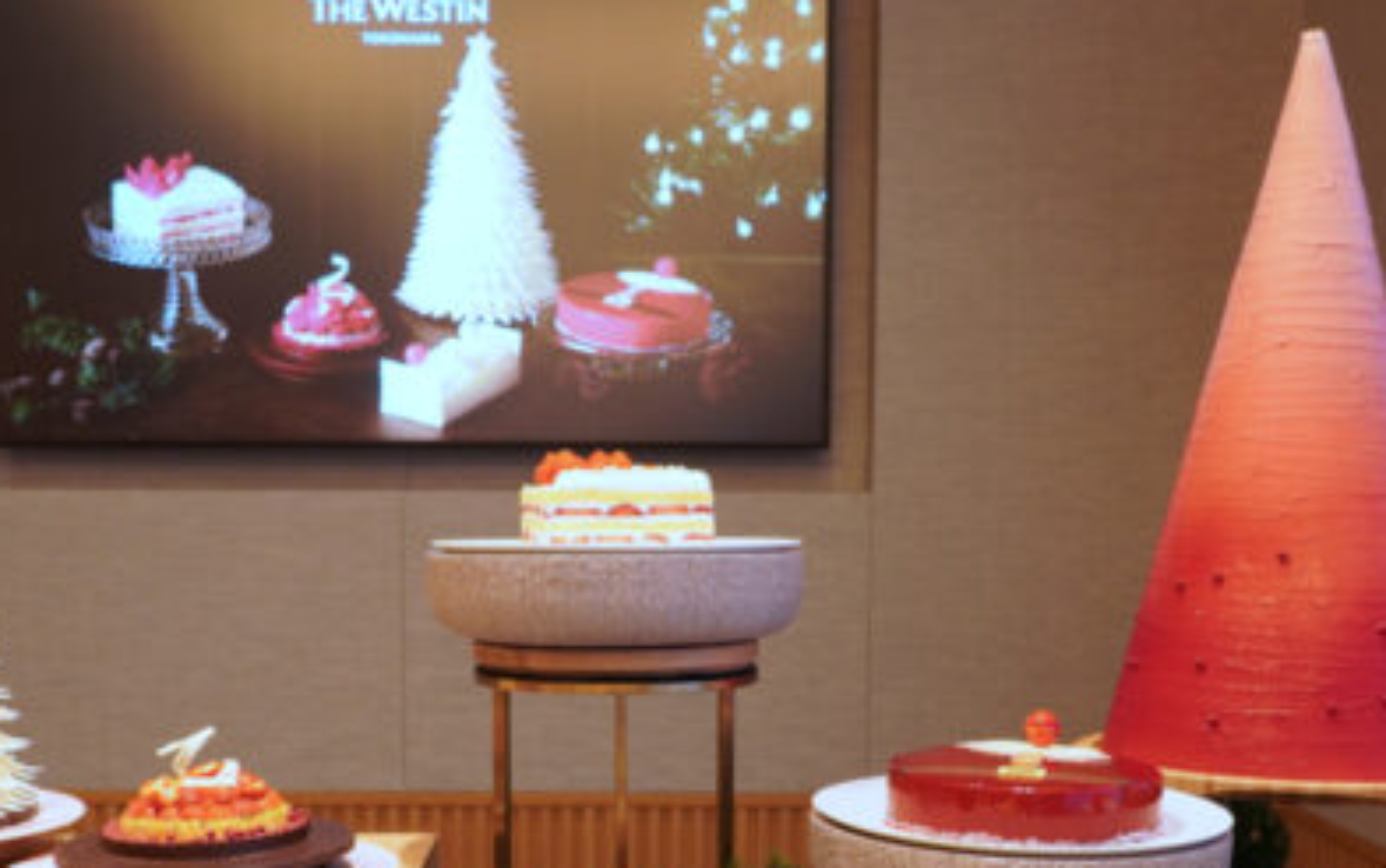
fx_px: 1587
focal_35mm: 42
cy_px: 639
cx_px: 645
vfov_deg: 30.1
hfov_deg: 47.1
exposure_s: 1/8
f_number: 7.1
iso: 800
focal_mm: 18
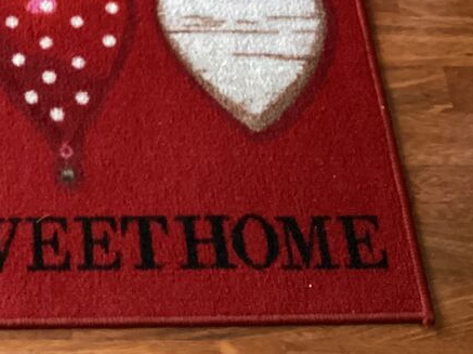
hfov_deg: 26.3
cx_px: 24
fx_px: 969
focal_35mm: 71
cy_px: 15
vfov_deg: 20.2
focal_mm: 3.3
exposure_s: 1/24
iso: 640
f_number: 2.4
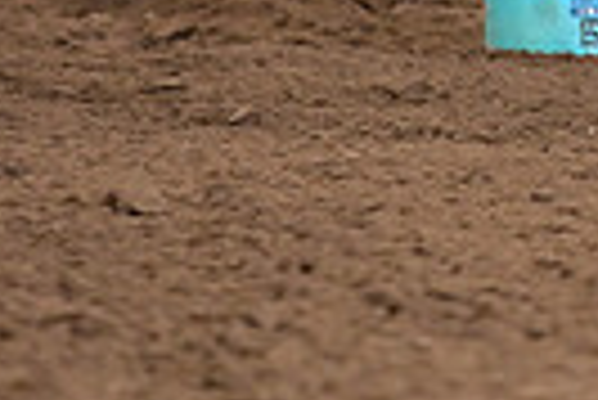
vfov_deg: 1.6
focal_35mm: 872
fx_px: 14501
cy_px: -384
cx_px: 764
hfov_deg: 2.4
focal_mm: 200
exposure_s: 1/250
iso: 1600
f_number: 3.2
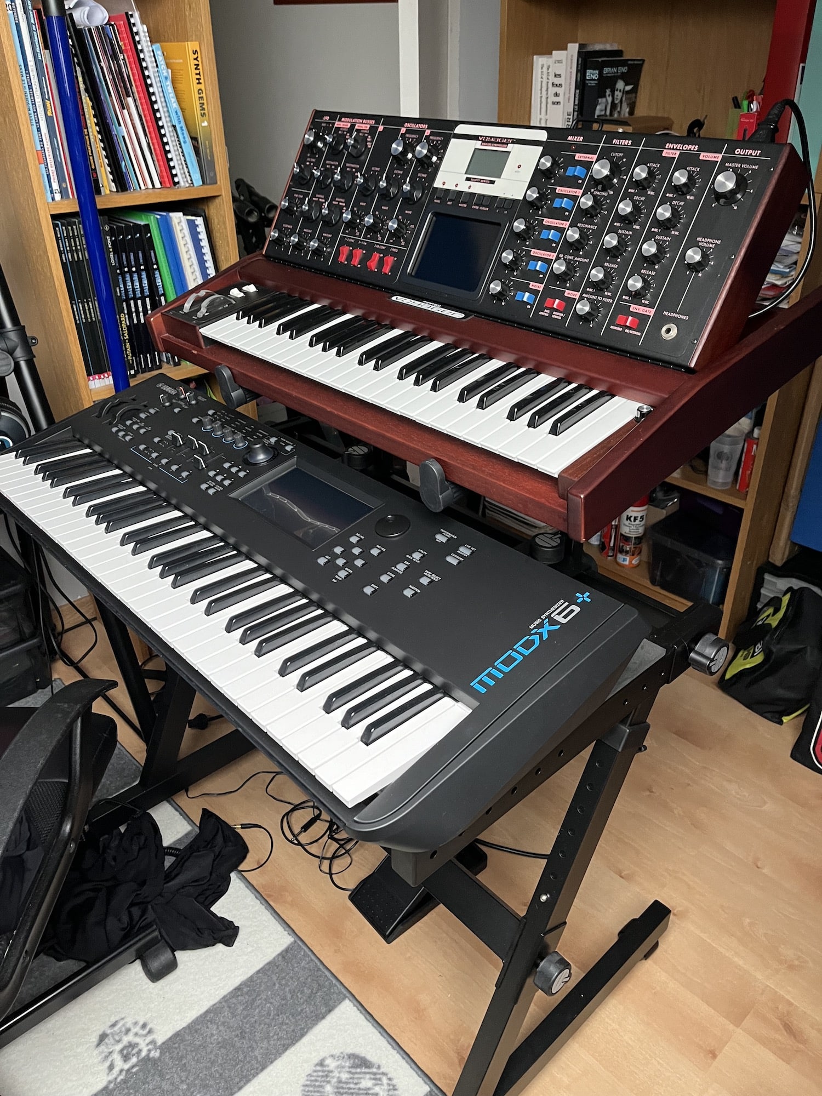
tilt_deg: -31.1
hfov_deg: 53.1
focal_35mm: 26
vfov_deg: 67.3
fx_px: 823
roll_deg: -0.3
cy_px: 548
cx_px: 411
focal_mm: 5.1
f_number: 1.6
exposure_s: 1/60
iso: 400
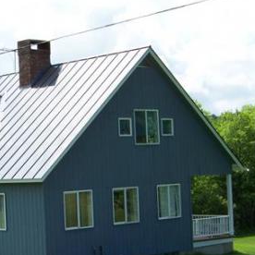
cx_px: 59
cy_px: 152
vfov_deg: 19.1
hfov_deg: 18.9
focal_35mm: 91
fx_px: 758
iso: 69
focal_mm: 7.6
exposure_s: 1/800
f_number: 2.8
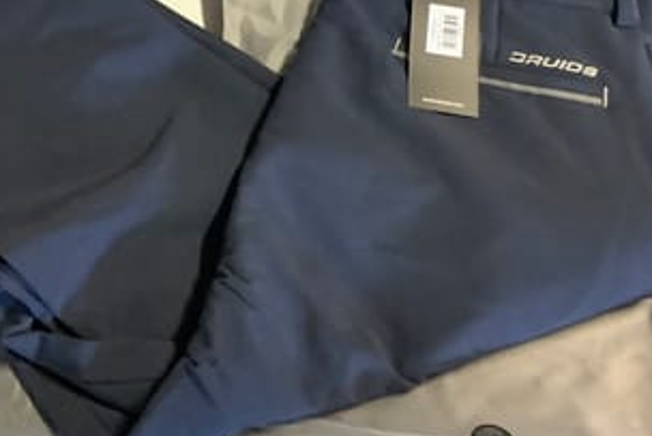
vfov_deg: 25.3
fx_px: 960
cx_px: 253
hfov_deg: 37.3
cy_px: 126
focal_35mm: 53
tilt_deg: -59.4
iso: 800
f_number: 2.4
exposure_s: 1/25
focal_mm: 3.3
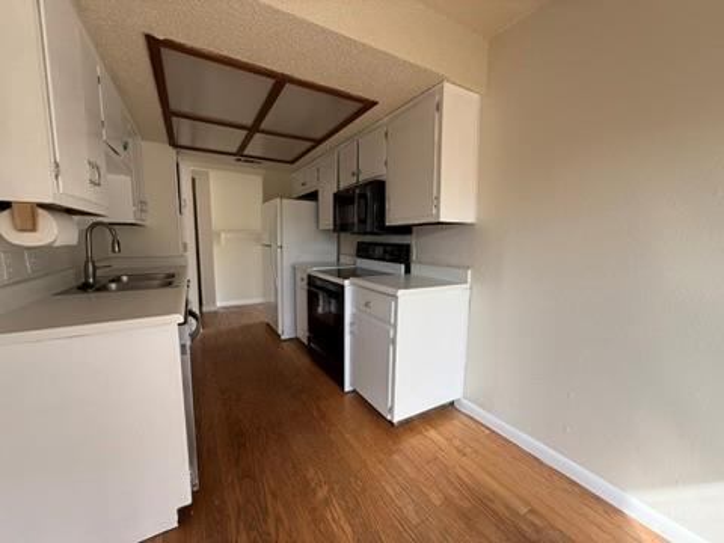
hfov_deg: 102.1
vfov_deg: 85.7
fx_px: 293
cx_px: 362
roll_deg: -0.7
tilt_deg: -6.8
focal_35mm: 14
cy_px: 272
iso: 160
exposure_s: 1/99
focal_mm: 2.22
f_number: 2.2
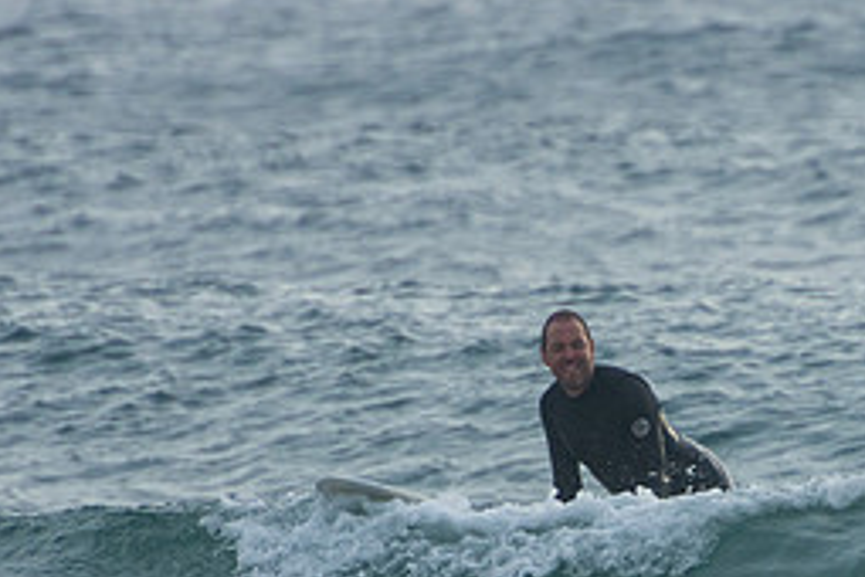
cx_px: 916
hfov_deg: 1.5
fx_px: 32795
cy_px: 643
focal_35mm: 1365
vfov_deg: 1.0
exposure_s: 1/1000
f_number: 5.6
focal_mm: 400
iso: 360
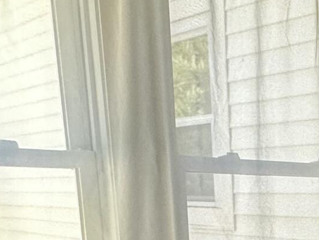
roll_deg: -1.4
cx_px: 361
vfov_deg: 16.0
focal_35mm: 78
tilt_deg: -18.9
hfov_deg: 23.3
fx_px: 719
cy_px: 434
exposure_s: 1/120
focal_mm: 2.22
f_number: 2.2
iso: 200
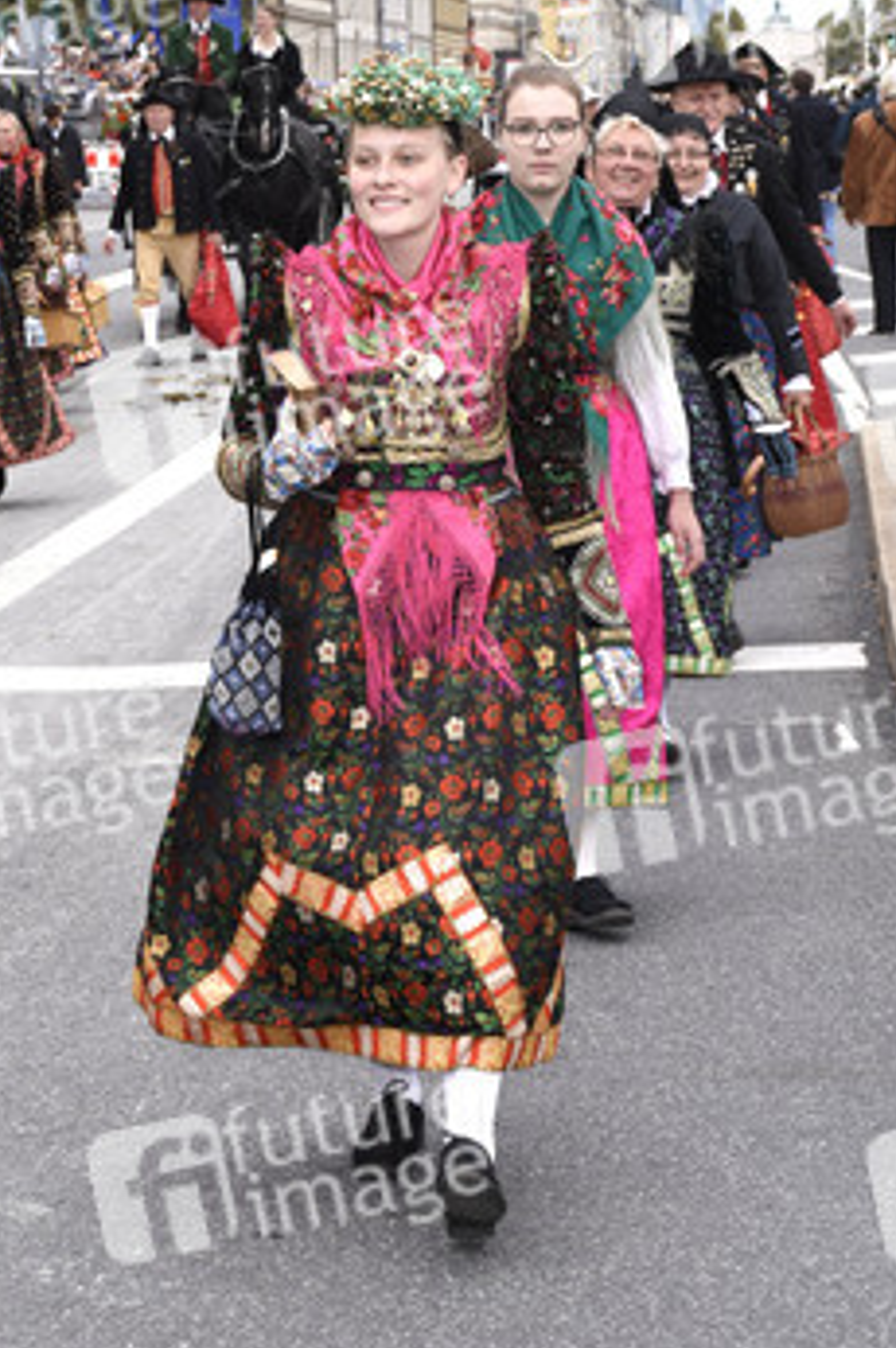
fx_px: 3890
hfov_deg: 13.1
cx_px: 401
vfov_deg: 19.6
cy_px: 588
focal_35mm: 104
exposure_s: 1/160
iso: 320
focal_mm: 60
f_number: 9
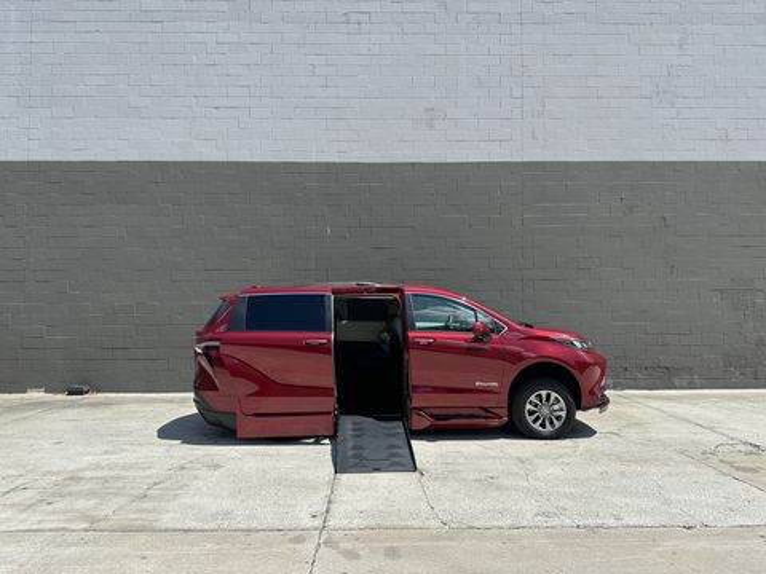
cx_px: 383
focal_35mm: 24
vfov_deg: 56.8
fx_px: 531
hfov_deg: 71.6
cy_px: 287
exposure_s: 1/4348
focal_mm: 6.86
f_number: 1.78
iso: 80
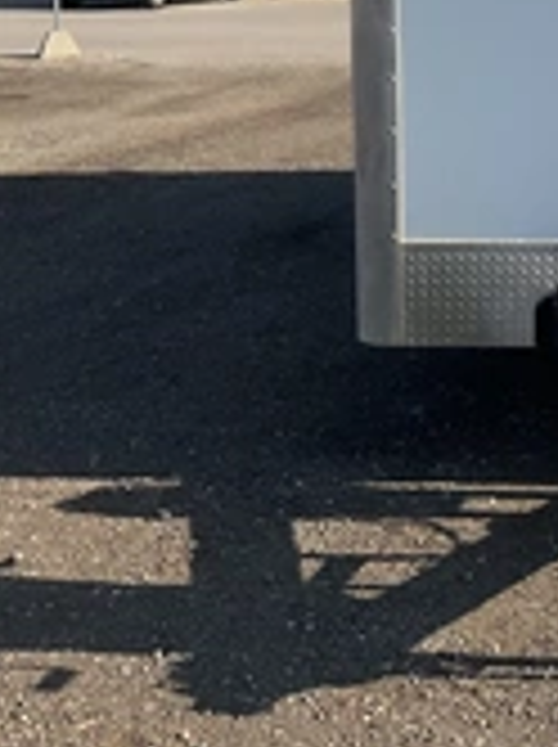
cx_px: 765
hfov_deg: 19.1
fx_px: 1508
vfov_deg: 27.0
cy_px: 104
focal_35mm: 70
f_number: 1.8
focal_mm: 3
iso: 25
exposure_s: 1/1342
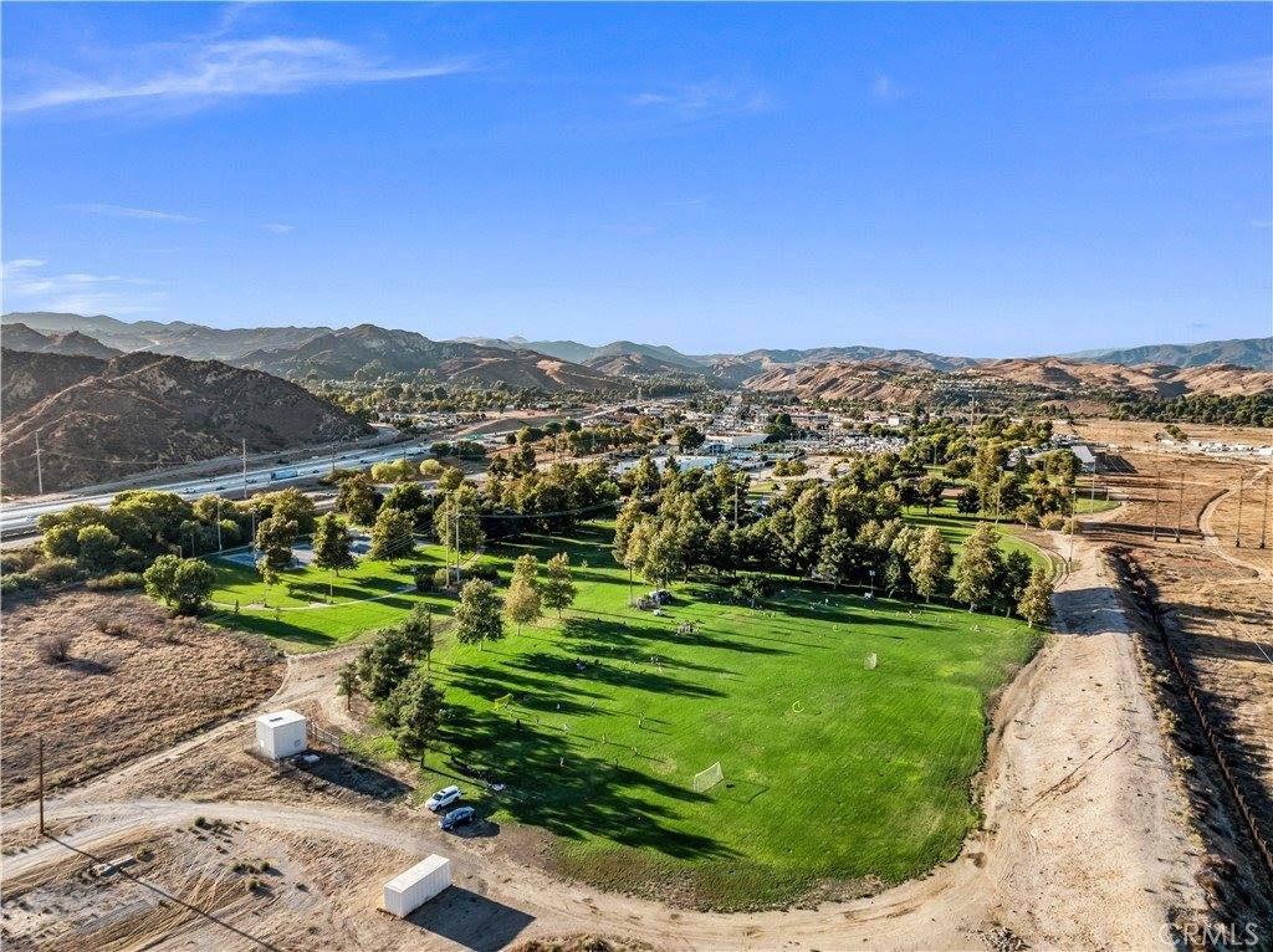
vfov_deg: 56.7
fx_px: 882
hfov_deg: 71.6
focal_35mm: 24
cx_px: 636
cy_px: 476
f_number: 2.8
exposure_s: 1/2000
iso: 190
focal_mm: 12.29
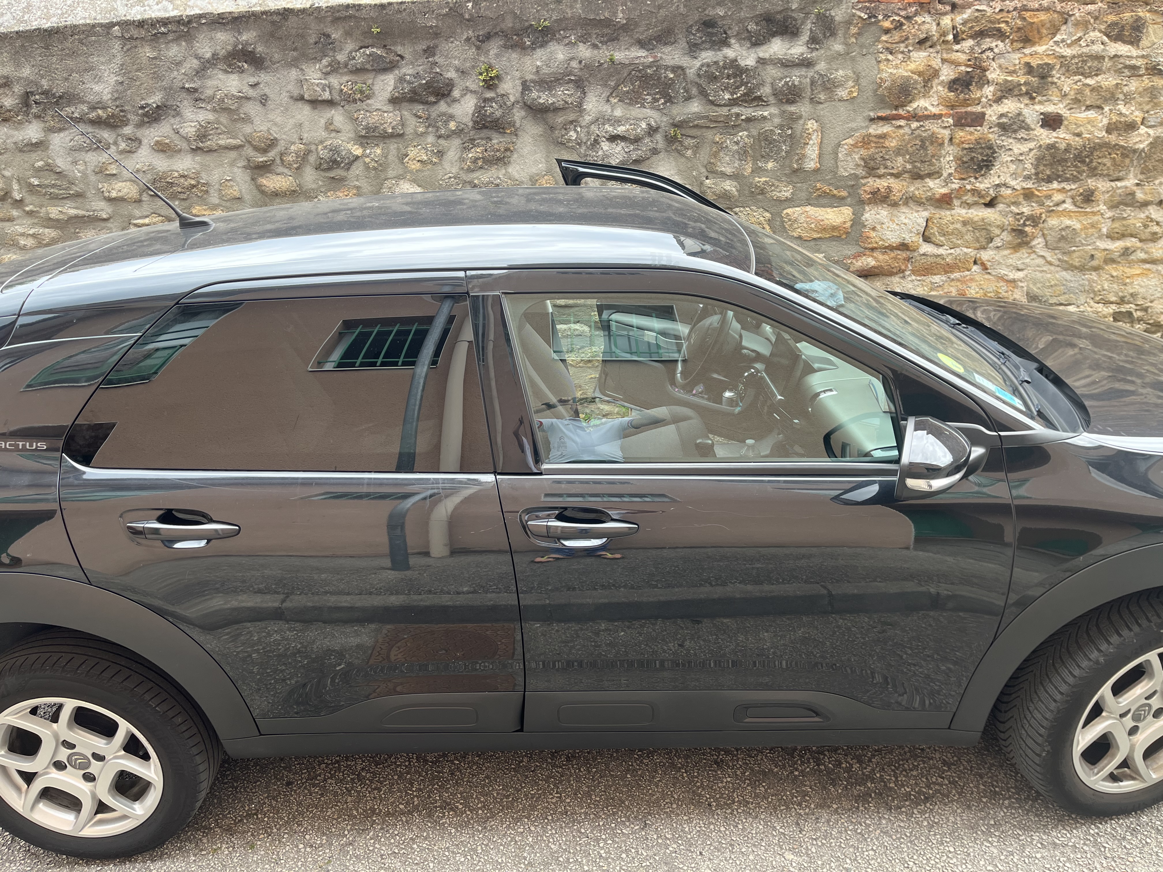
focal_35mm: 26
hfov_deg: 67.3
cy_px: 436
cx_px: 582
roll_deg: +0.6
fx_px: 874
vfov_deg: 53.1
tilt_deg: -21.7
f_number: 1.6
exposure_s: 1/180
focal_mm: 5.1
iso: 50
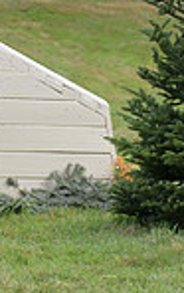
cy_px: -19
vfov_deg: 4.2
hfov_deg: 2.6
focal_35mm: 498
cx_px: 467
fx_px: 3980
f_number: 8
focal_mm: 125
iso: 1400
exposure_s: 1/1250
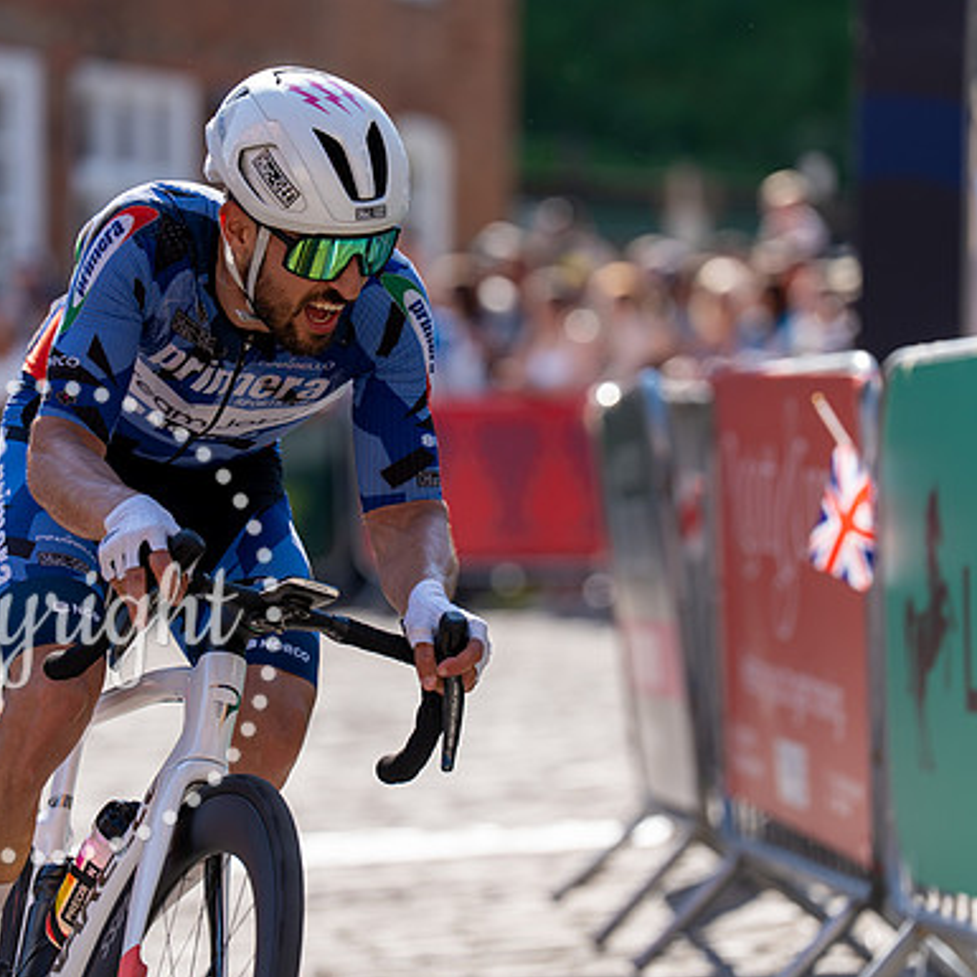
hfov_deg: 7.7
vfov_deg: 7.7
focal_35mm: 228
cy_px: 488
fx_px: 7280
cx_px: 436
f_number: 3.5
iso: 160
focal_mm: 178
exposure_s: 1/1000
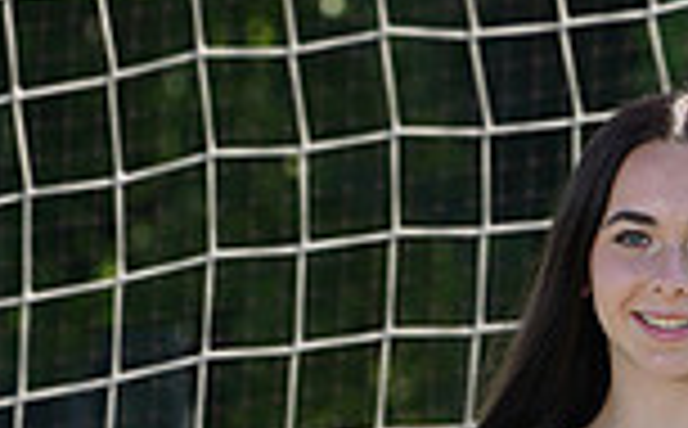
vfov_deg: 1.4
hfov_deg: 2.3
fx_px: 17031
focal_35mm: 910
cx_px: 562
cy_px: 1135
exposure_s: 1/250
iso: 200
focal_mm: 235
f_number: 11
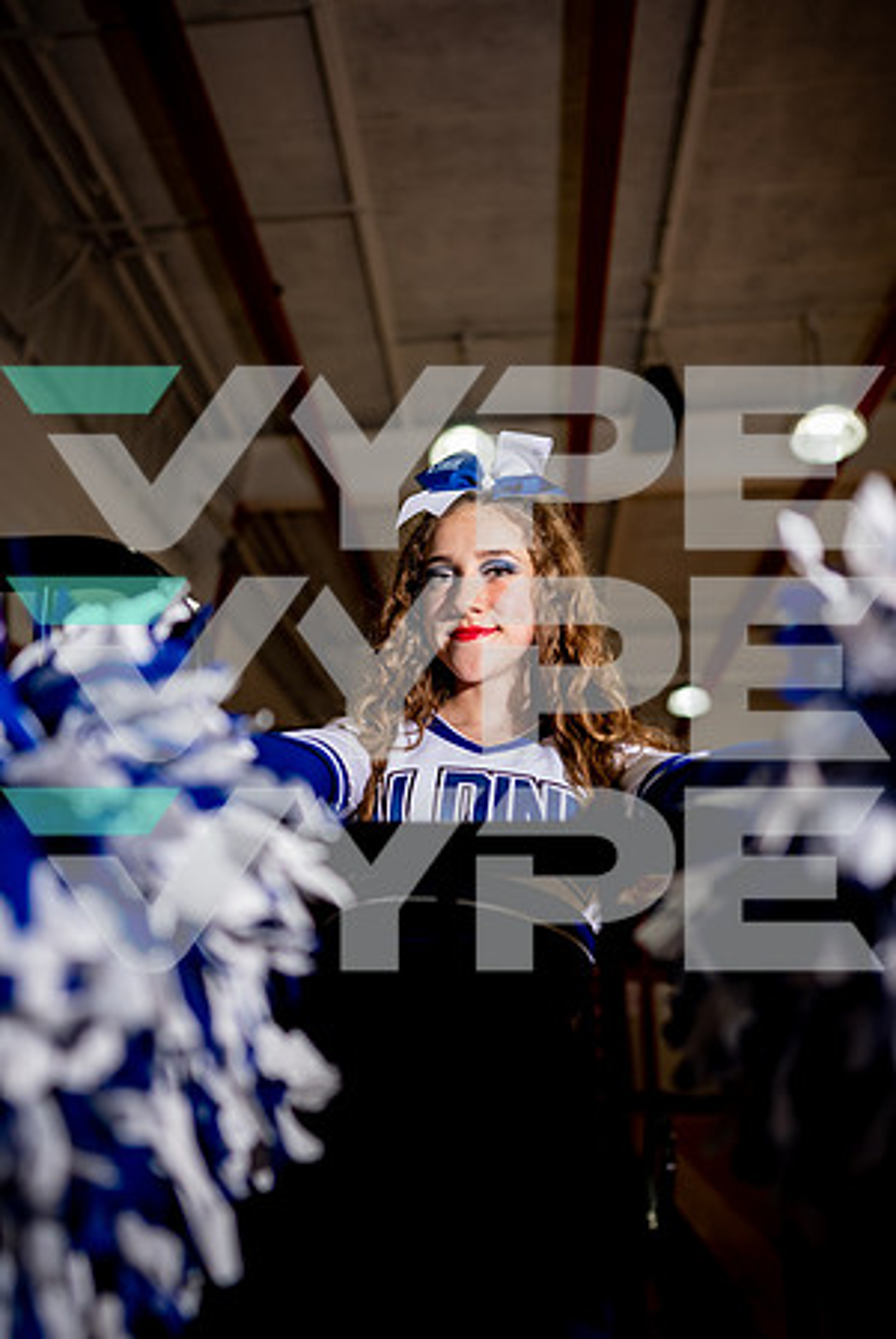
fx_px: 894
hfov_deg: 53.2
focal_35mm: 24
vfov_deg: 73.7
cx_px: 448
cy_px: 670
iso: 100
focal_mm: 24
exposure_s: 1/640
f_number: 1.4
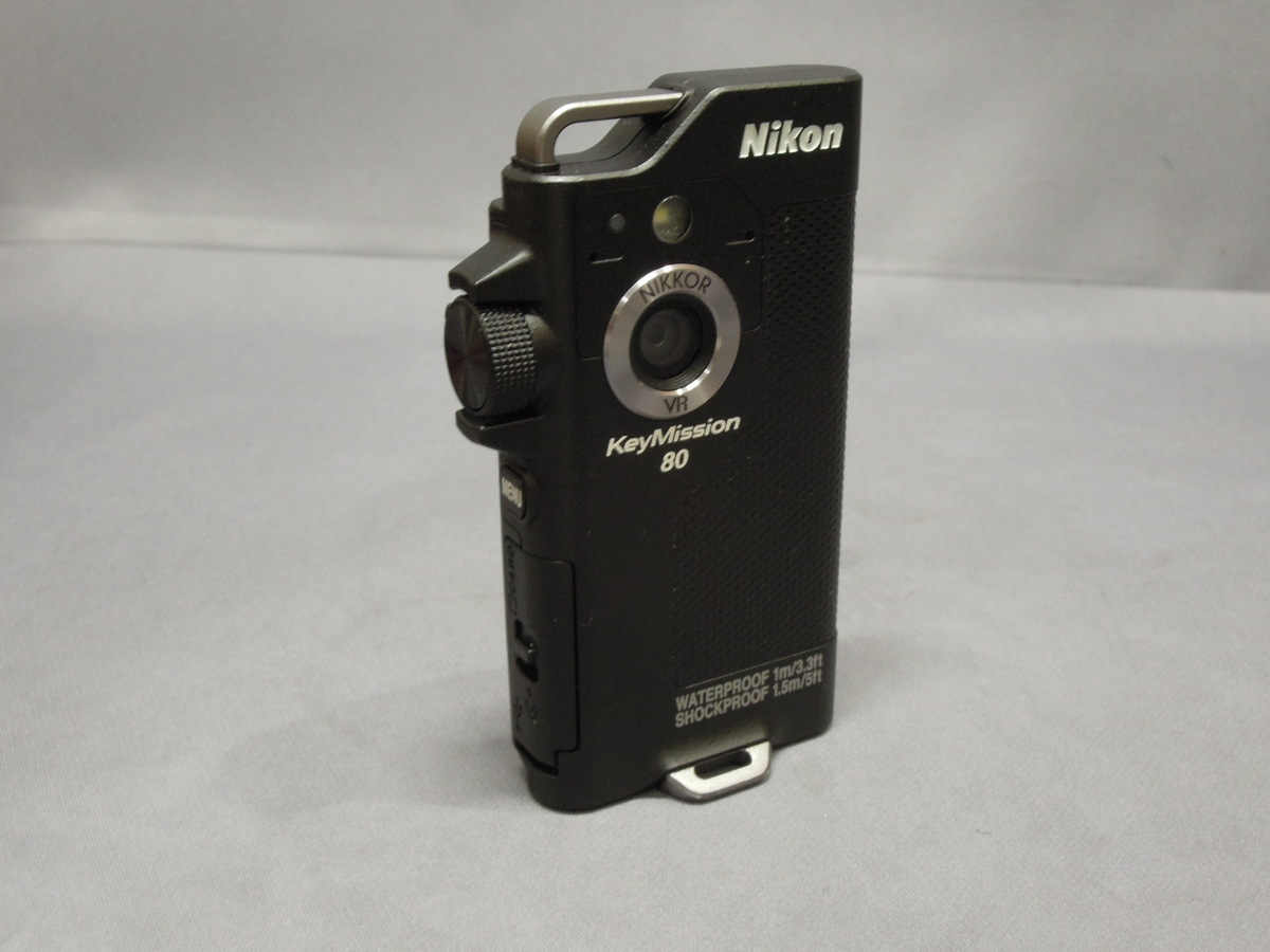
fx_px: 1651
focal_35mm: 45
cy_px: 476
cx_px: 635
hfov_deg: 42.1
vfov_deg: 32.2
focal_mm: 8.1
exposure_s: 1/15
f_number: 5.6
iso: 400
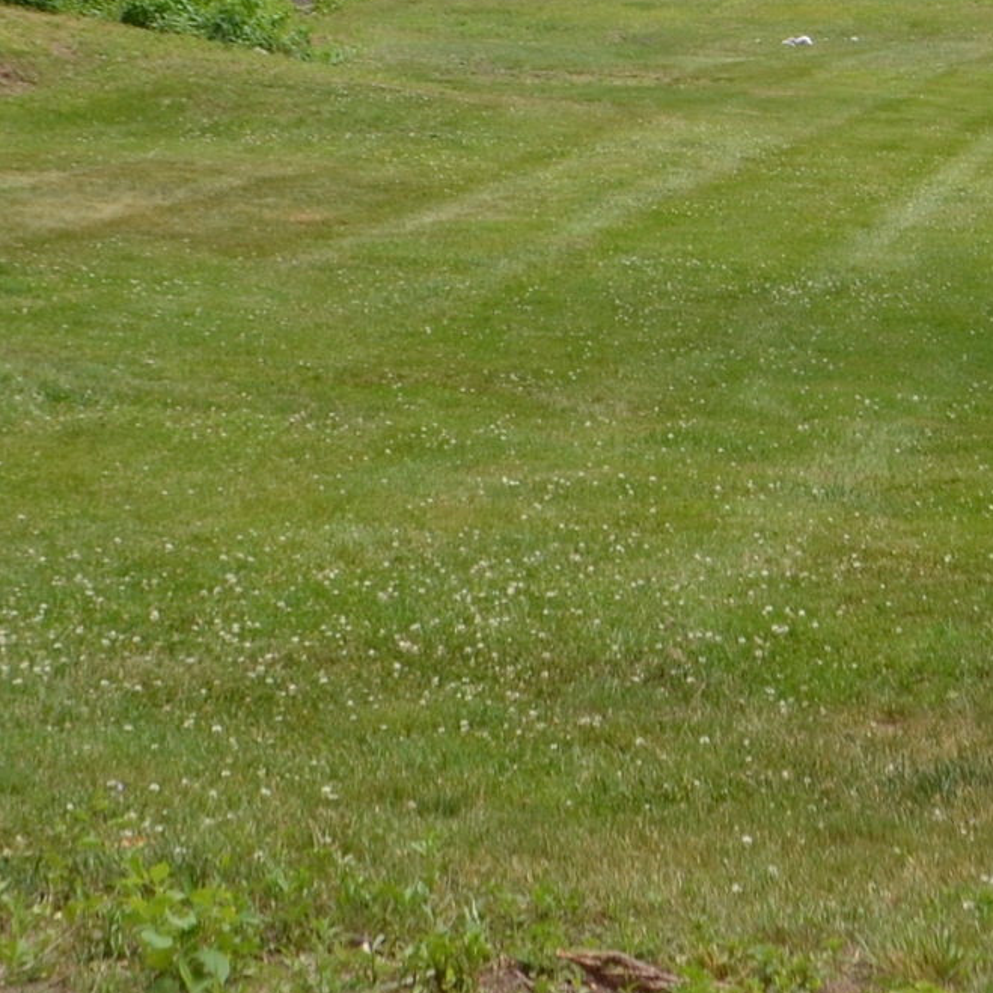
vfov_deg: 15.5
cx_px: 1071
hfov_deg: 15.9
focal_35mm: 107
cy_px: -312
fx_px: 3473
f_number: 5.6
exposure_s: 1/200
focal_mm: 18
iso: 100
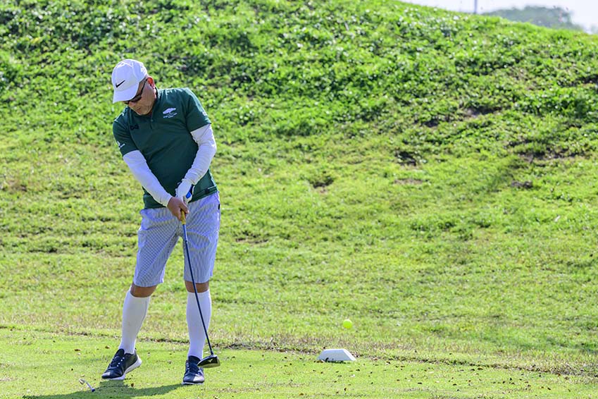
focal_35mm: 130
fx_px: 2159
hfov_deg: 15.8
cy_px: 214
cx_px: 276
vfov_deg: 10.5
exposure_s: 1/10000
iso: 720
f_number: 3.5
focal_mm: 115
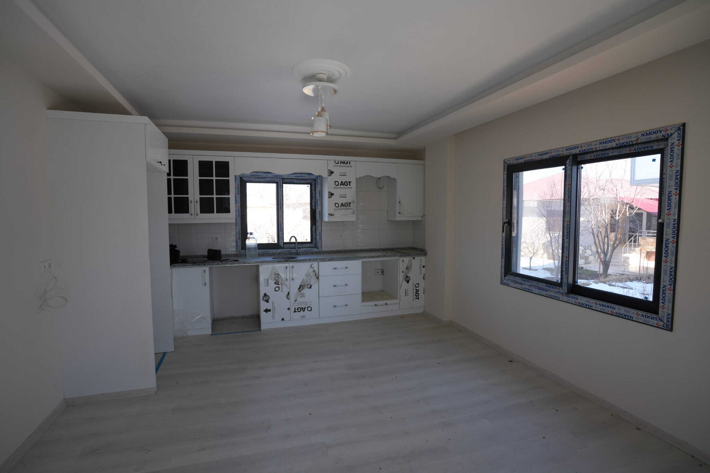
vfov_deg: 70.4
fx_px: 335
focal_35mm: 17
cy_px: 236
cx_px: 355
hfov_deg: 93.3
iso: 160
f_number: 4
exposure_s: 1/160
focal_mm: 17
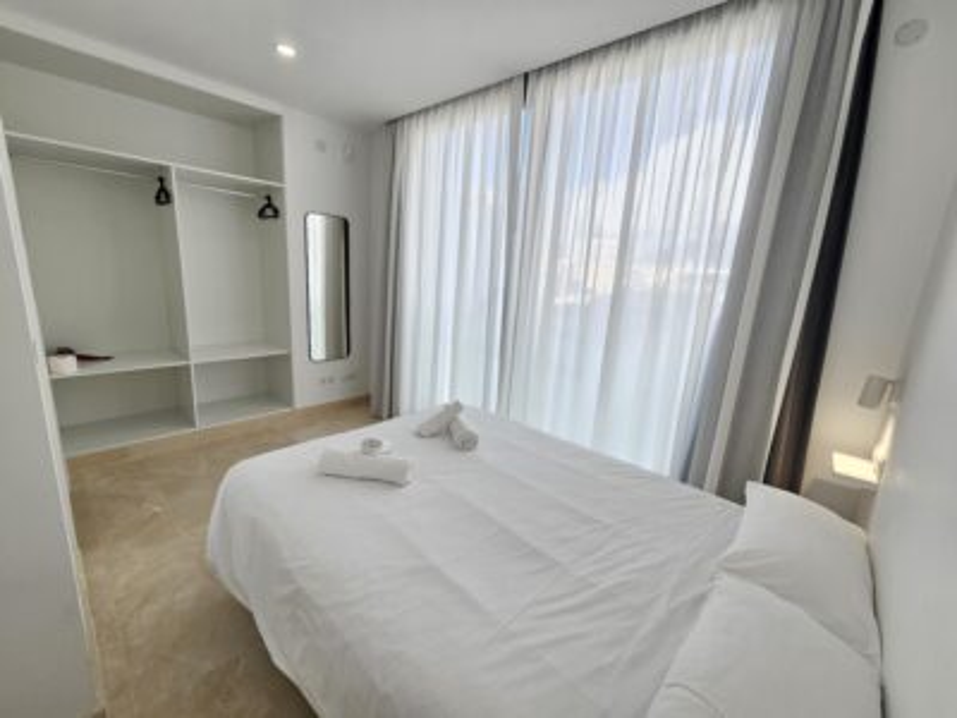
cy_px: 359
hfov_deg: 106.2
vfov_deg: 89.9
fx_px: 359
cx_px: 478
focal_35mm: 13
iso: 80
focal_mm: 2.2
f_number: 2.2
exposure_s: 1/207
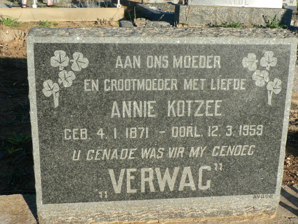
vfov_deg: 31.5
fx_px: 396
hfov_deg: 41.2
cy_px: 112
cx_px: 149
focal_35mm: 46
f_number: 4.5
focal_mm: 7.7
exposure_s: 1/400
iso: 100
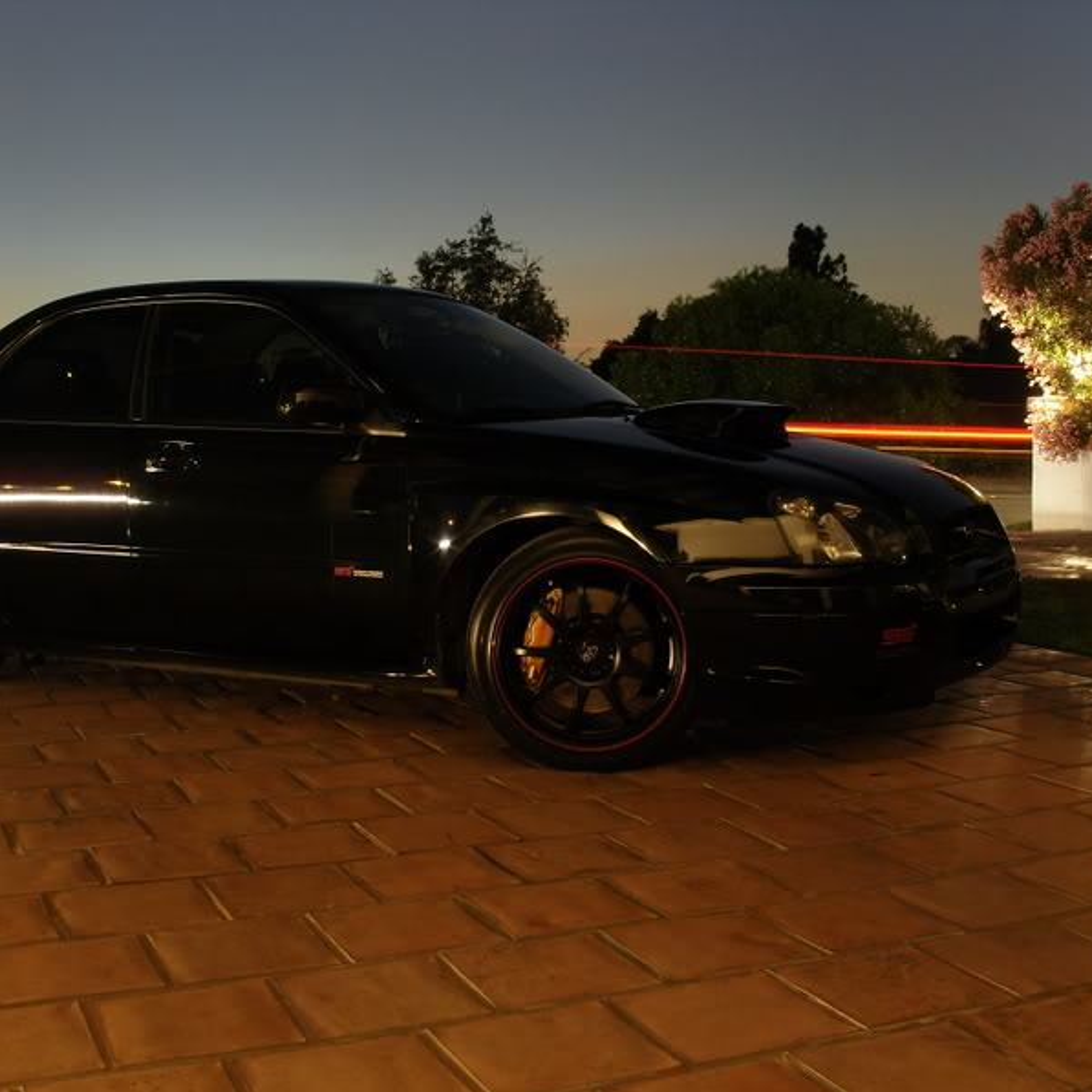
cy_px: 547
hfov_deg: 37.4
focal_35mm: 45
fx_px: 1606
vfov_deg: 37.6
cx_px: 437
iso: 80
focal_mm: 7.8
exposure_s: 15
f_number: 4.4
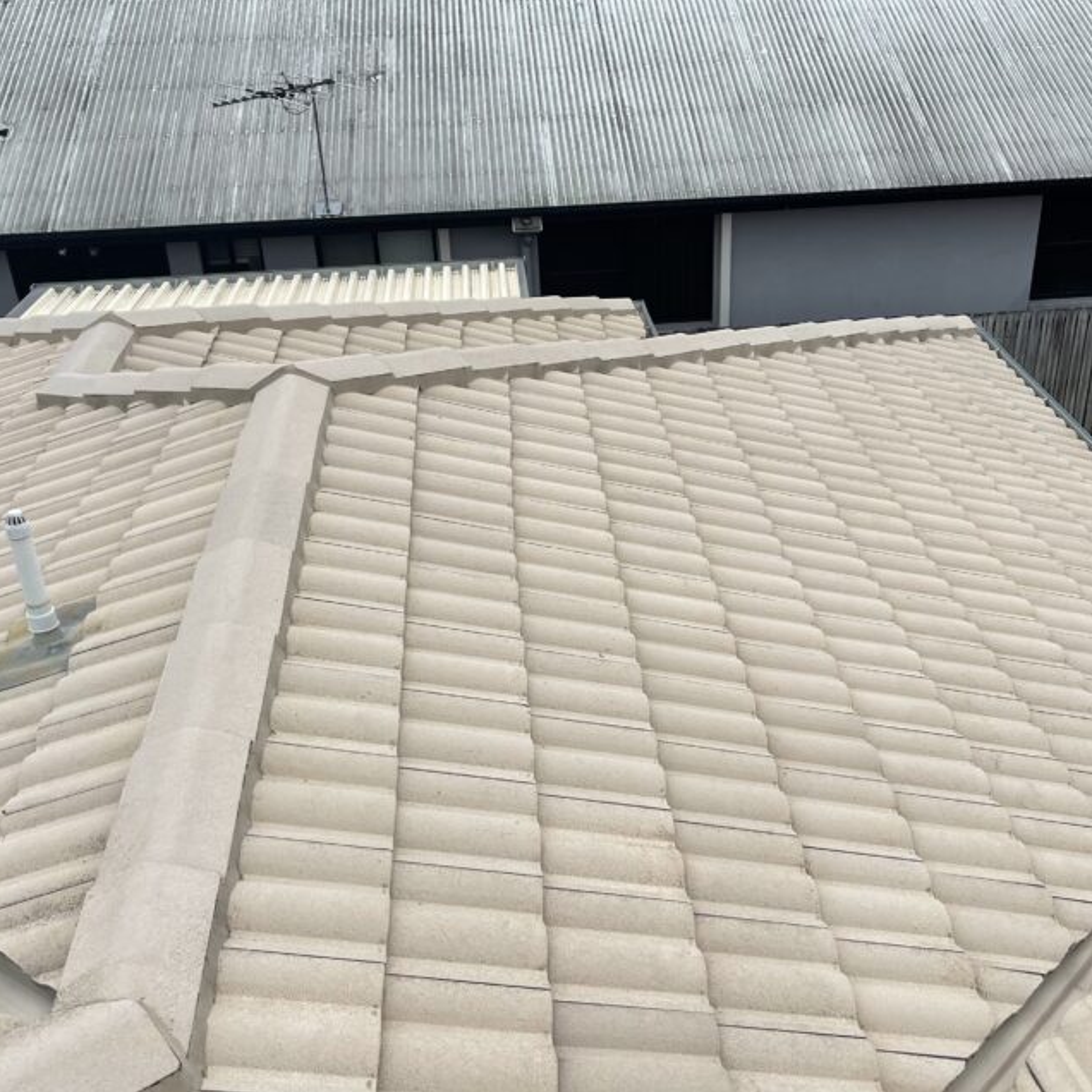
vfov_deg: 44.9
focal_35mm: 37
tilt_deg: -30.0
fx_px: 1321
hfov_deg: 44.9
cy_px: 544
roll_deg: +1.0
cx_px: 599
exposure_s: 1/4202
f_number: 1.6
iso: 32
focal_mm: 5.1
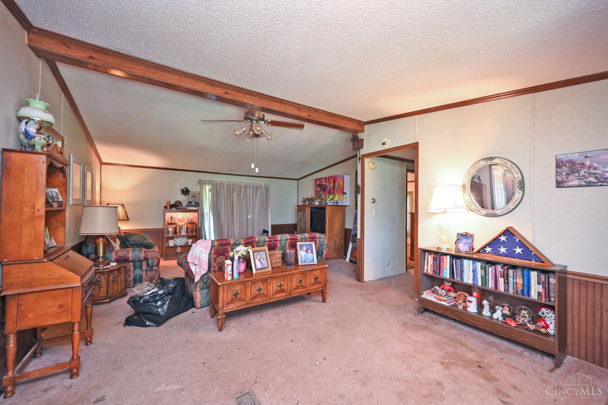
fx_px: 236
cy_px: 202
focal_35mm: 14
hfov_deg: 104.3
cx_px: 304
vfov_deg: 81.2
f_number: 4
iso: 2500
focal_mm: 14
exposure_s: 1/60
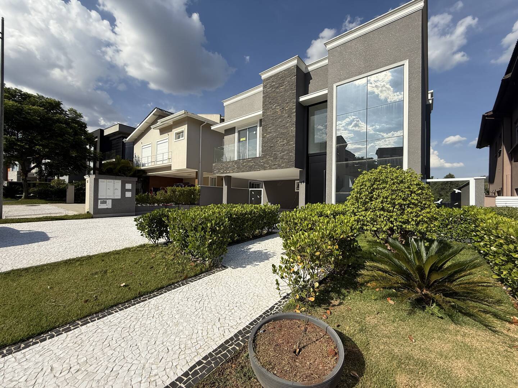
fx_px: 209
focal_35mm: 14
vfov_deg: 85.7
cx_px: 259
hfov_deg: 102.1
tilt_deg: +2.0
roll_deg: -1.3
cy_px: 194
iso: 50
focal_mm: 2.22
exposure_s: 1/2237
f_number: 2.2
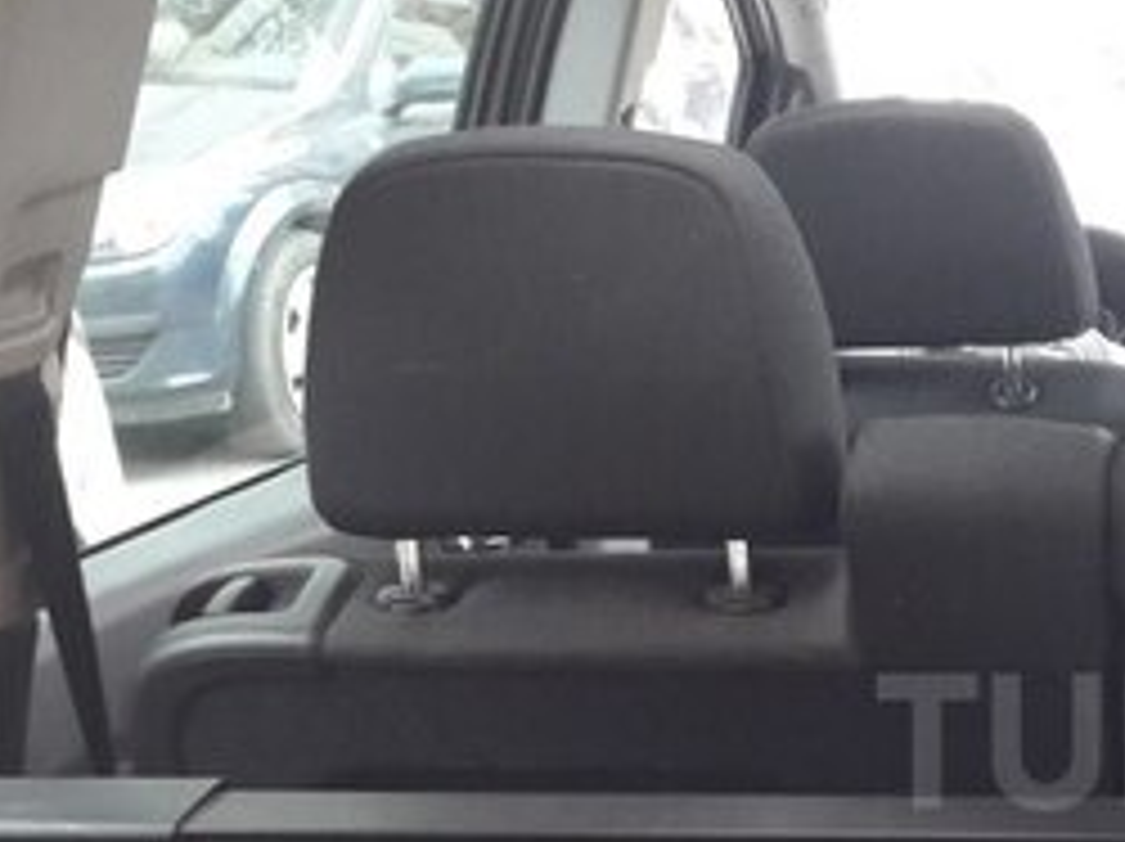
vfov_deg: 19.5
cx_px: 1336
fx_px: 2403
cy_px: 741
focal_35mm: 74
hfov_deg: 24.1
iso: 125
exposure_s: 1/33
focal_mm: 3.7
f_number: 1.9
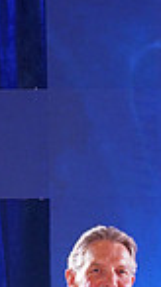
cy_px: 421
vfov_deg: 11.8
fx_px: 1330
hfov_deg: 6.7
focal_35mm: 175
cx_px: 311
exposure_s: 1/160
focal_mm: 42
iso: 2000
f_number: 5
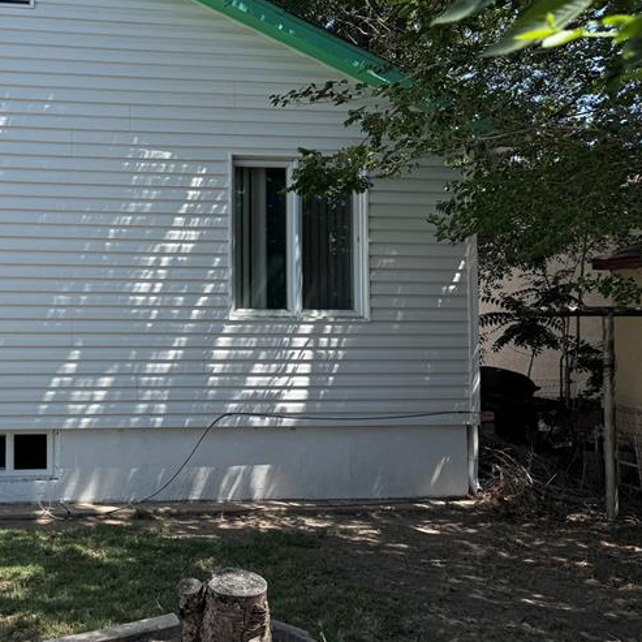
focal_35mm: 44
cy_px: 307
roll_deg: -0.3
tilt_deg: +1.4
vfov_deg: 38.3
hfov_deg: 35.1
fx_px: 923
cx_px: 14
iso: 80
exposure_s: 1/3145
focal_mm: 6.76
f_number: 1.78
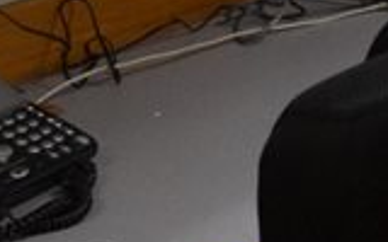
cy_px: -398
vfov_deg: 5.7
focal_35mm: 220
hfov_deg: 8.5
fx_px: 2326
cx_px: 999
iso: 500
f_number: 3.5
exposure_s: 1/60
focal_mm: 18
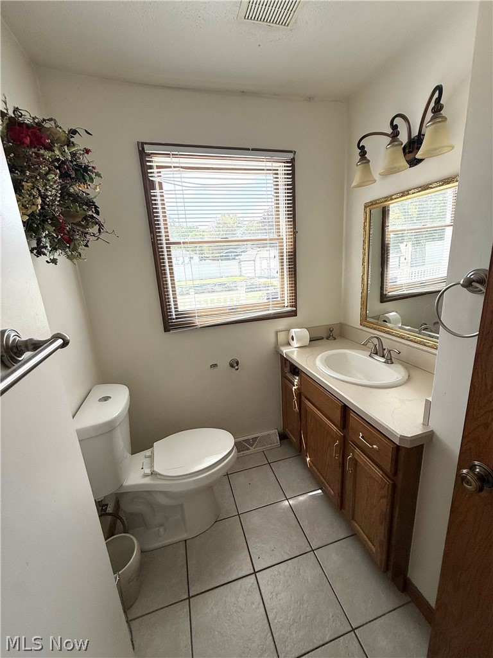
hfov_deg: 85.7
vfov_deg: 102.1
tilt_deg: -13.5
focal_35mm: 14
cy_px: 329
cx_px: 246
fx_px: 266
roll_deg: +3.2
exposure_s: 1/336
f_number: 2.2
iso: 50
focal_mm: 2.22
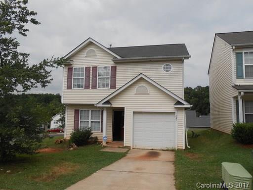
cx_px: 126
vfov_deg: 53.1
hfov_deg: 67.3
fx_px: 190
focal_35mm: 26
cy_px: 95
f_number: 3.5
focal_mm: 4.6
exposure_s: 1/1250
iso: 80
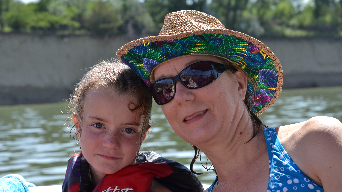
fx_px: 785
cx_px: 171
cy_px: 108
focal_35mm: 87
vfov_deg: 14.0
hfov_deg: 24.6
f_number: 7.1
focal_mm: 55
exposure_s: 1/200
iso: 100
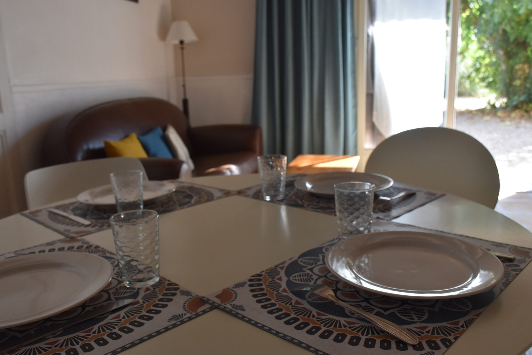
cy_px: 178
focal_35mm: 33
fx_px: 488
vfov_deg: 40.0
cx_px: 266
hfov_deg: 57.2
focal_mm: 22
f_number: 6.3
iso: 400
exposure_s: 1/160
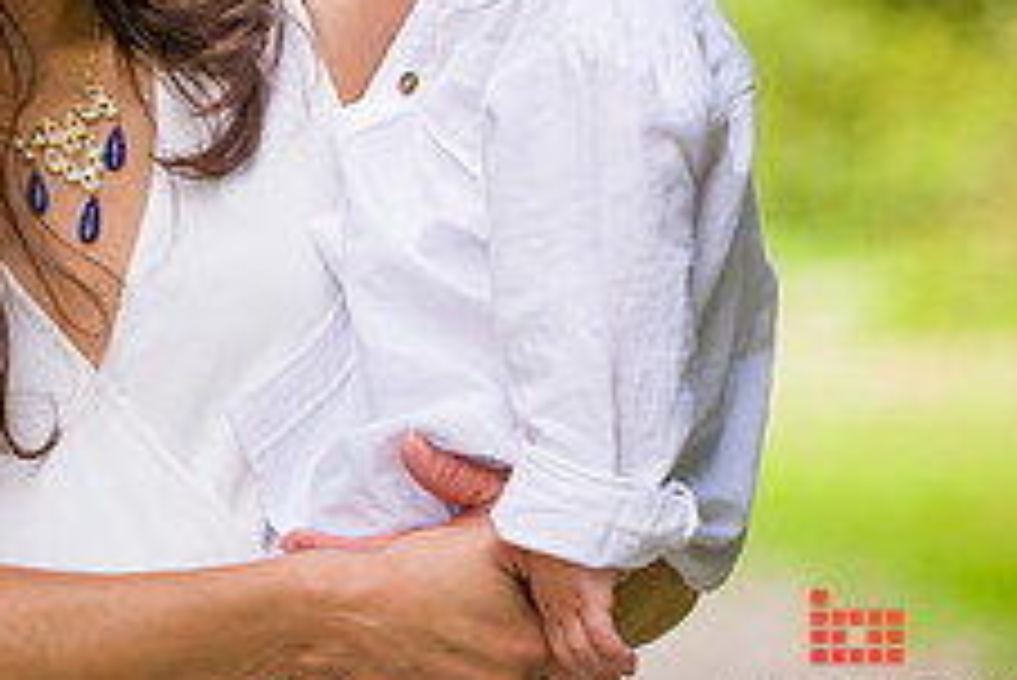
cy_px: -47
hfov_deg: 6.1
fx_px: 9441
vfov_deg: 4.1
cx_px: -176
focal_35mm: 334
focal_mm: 130
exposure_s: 1/400
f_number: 4
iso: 200
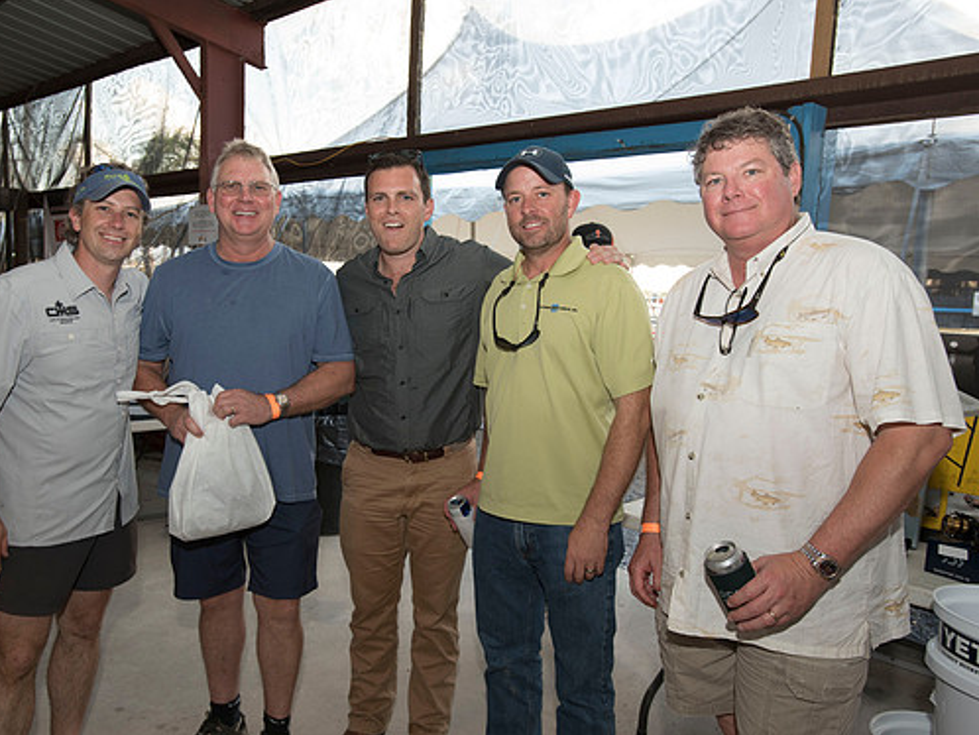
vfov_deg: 49.8
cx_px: 417
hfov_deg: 63.1
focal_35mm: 28
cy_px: 378
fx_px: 792
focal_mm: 25
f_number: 5
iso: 500
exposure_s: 1/100
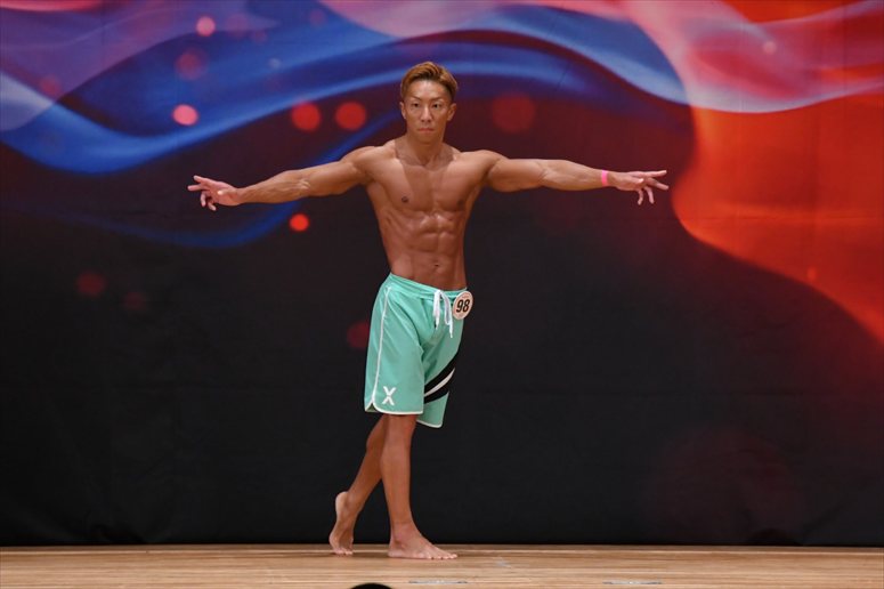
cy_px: 294
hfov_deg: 6.9
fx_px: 7363
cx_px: 442
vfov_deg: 4.6
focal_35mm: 300
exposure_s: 1/400
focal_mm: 200
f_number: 5.6
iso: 3200
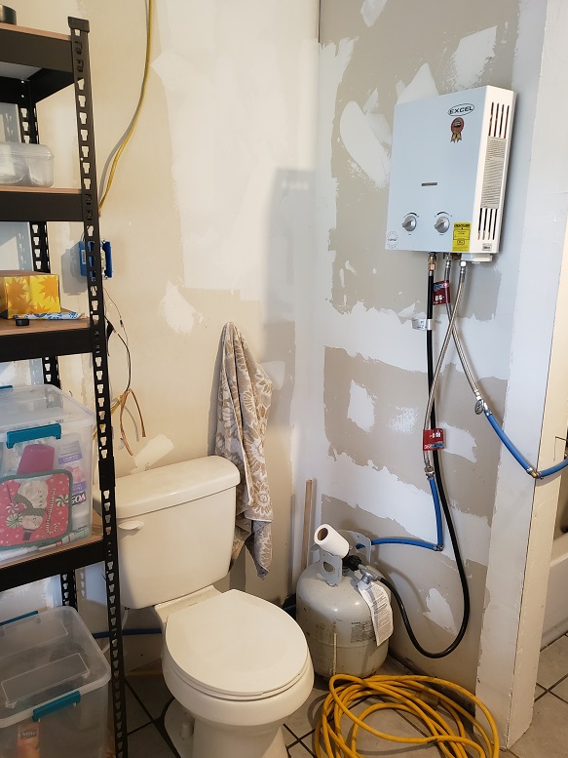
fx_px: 591
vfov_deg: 65.3
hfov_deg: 51.4
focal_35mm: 27
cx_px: 277
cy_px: 384
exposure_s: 1/29
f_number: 1.5
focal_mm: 4.3
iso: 250
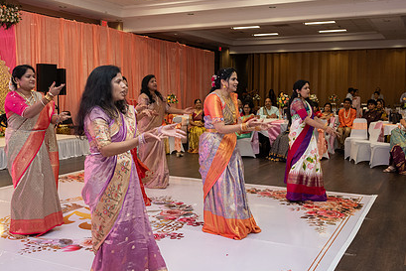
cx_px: 215
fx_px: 451
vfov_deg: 33.4
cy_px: 131
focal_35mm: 40
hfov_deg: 48.4
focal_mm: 28
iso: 1250
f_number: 4
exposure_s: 1/160
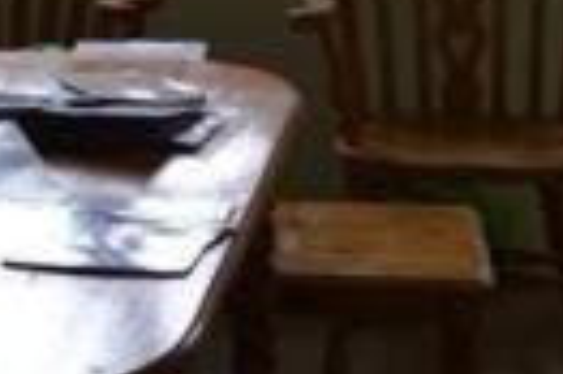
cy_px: -260
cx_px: -337
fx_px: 2109
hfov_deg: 14.0
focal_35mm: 135
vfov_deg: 9.7
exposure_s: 1/125
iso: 280
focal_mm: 18
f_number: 5.6
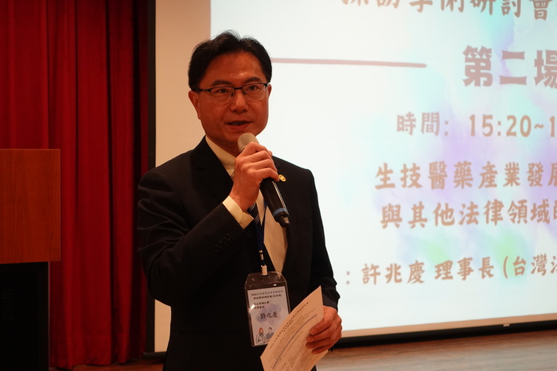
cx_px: 278
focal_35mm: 70
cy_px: 186
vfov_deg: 19.5
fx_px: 1083
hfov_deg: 28.8
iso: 1250
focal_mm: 25.7
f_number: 2.8
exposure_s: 1/250
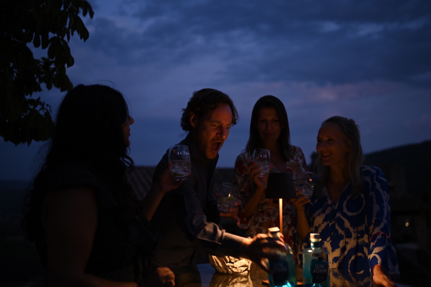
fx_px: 419
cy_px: 144
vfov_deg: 37.8
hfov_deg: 54.5
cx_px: 216
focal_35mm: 35
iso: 400
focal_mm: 35
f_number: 1.8
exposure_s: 1/80
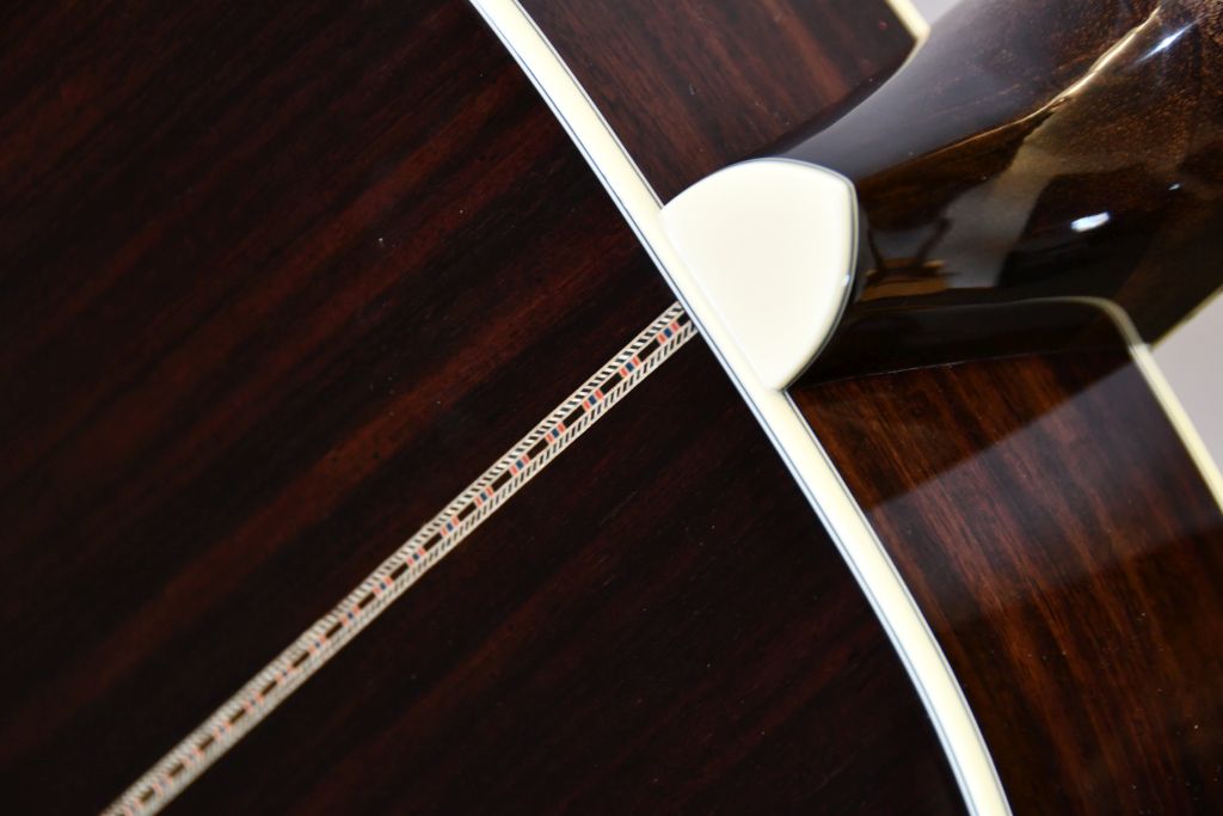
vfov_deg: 11.1
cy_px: 408
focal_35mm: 123
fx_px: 4179
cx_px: 612
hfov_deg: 16.7
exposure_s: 1/60
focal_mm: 82
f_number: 5
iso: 1400
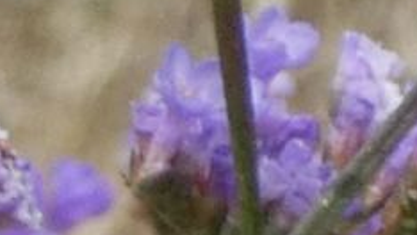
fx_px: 7413
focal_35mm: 670
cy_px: 525
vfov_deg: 1.8
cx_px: 375
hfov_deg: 3.2
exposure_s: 1/125
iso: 80
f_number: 5.5
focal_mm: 30.2
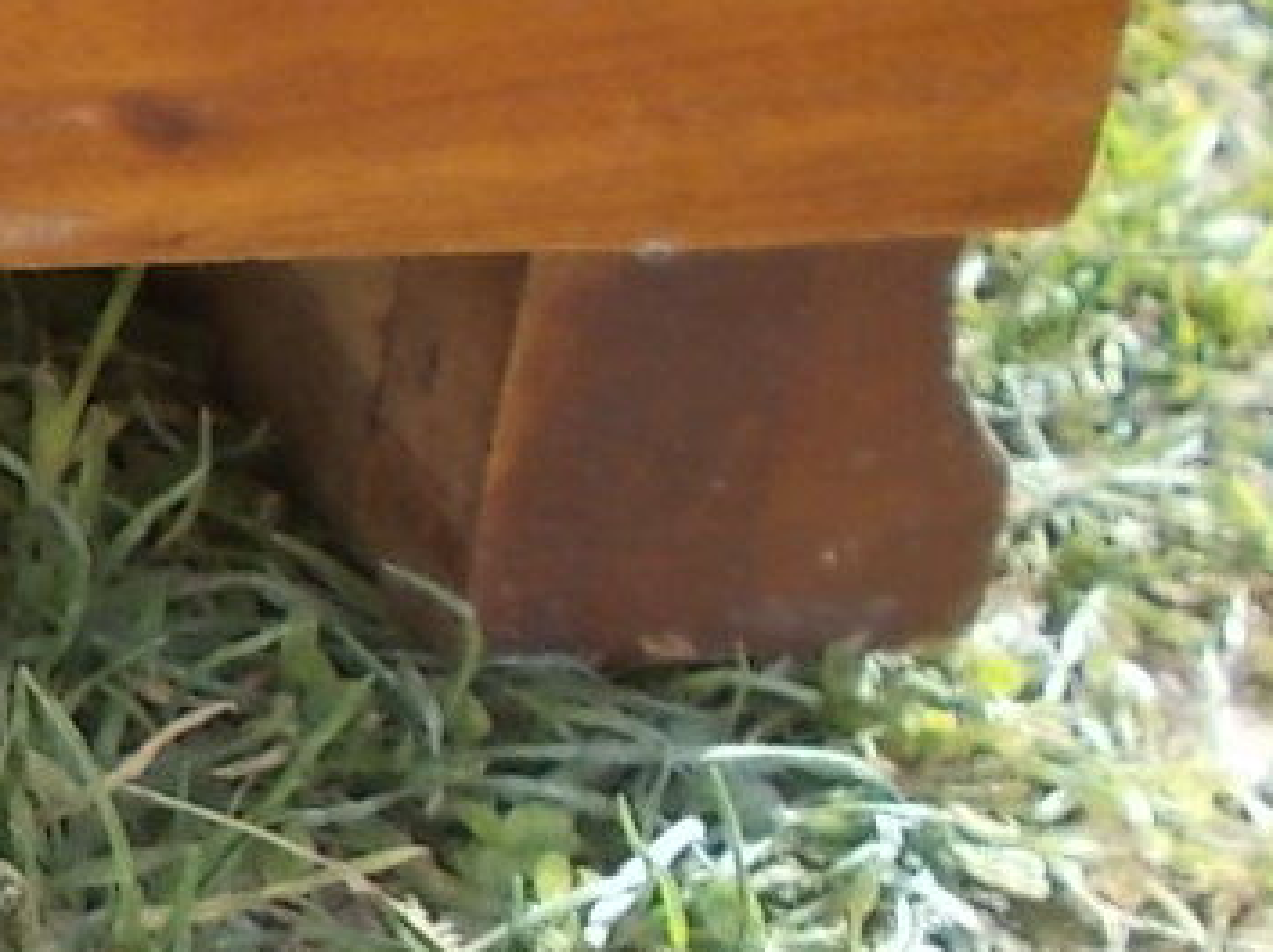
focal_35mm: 118
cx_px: -1331
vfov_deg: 12.5
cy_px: 573
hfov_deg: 13.9
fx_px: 4335
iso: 80
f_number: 3.2
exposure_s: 1/200
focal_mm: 4.6
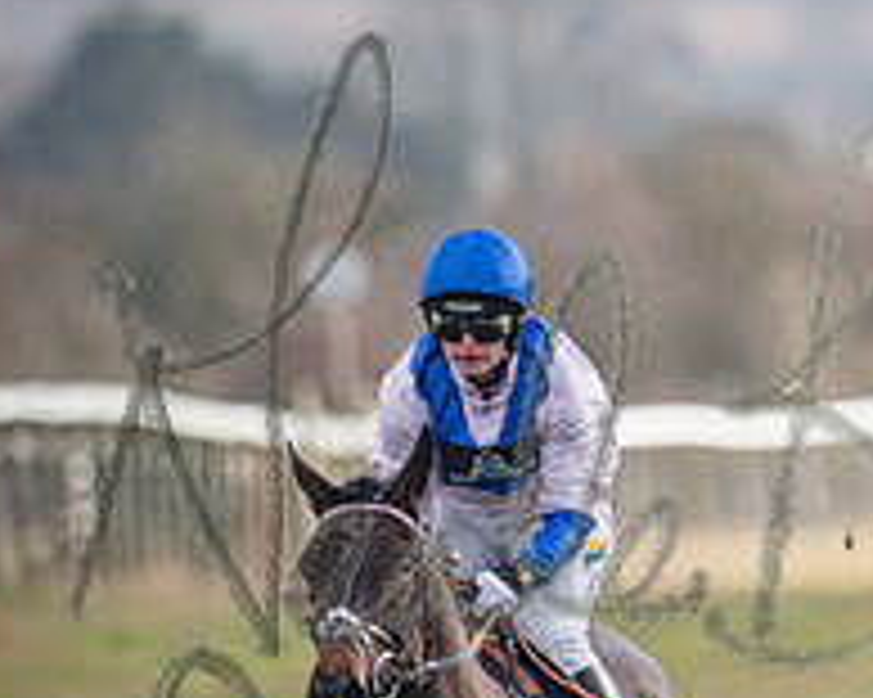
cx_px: 954
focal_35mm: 1966
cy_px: 374
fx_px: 50771
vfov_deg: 0.8
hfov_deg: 1.0
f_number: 5
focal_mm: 400
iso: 800
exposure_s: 1/2000
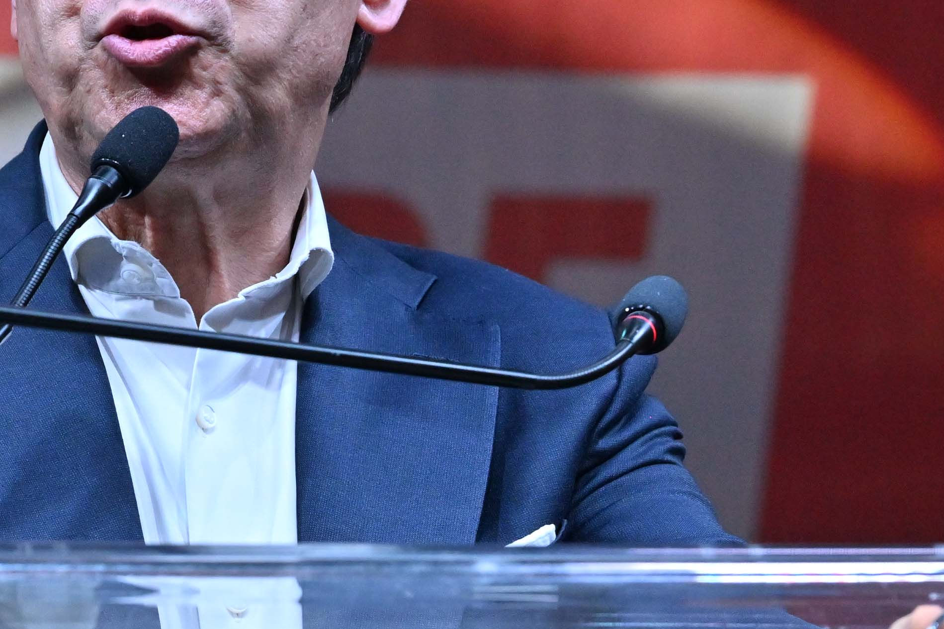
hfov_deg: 6.6
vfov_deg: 4.4
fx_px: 8207
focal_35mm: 313
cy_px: 469
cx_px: 139
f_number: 5
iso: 1600
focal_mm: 96
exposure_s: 1/1000
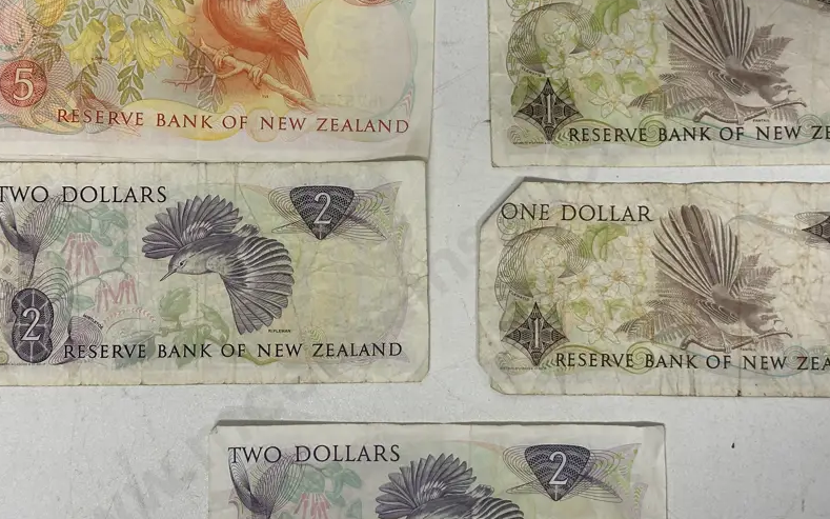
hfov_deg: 31.0
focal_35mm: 66
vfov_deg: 19.7
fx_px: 1493
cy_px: 254
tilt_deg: -84.4
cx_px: 465
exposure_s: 1/50
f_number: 1.78
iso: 64
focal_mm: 6.86
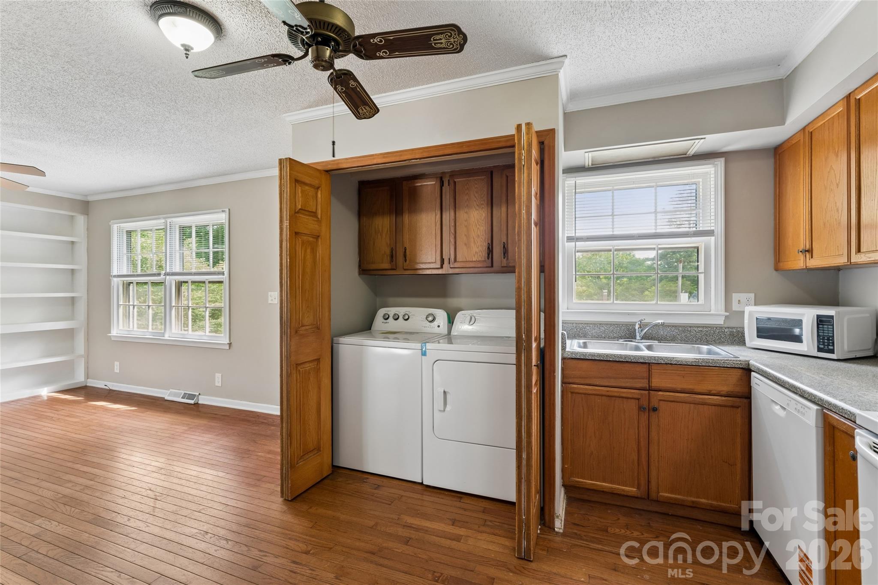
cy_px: 292
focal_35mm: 16
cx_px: 439
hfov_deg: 96.7
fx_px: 390
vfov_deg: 73.7
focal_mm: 16
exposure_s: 1/4
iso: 400
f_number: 13
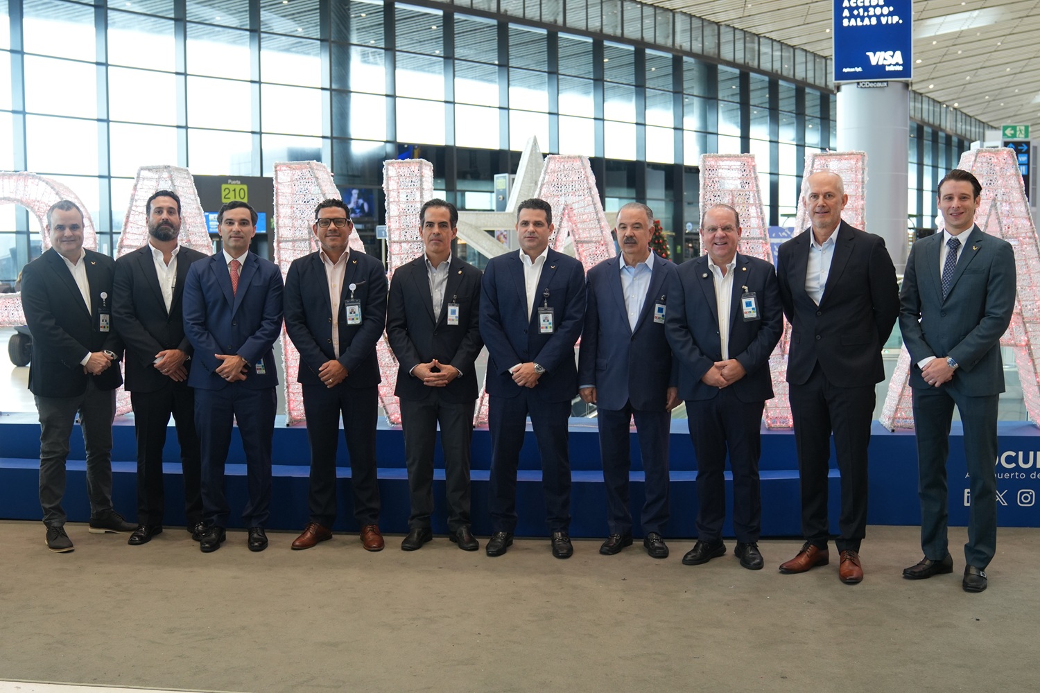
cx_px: 520
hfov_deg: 53.1
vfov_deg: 36.9
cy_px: 346
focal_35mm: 36
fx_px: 1040
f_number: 2.8
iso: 500
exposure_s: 1/60
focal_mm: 24
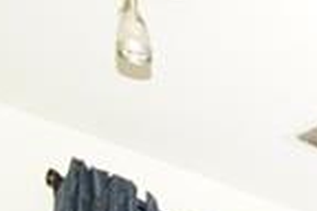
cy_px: 607
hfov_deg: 12.5
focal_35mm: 112
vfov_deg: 9.7
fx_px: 989
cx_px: 837
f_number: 4.5
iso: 6400
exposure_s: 1/125
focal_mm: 10.5
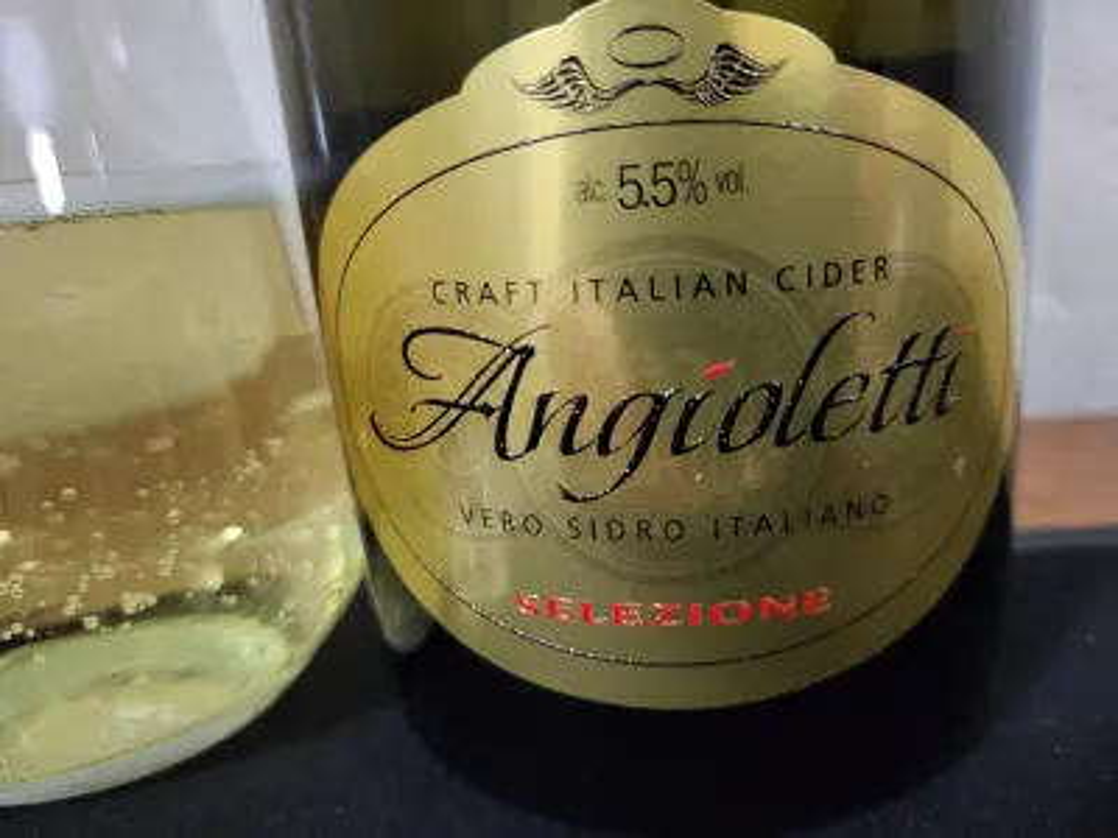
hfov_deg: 67.3
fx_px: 840
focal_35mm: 26
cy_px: 419
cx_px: 559
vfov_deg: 53.1
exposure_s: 1/25
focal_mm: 5.4
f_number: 1.8
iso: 640
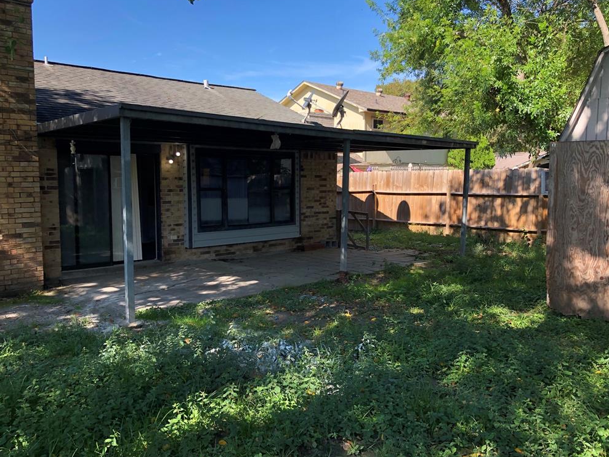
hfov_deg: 61.6
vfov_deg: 48.2
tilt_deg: -5.4
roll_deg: -0.7
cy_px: 227
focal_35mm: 29
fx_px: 510
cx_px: 295
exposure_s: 1/511
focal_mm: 4
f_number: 1.8
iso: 20
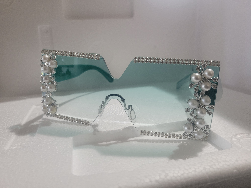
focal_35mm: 26
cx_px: 126
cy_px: 94
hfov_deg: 67.3
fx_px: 189
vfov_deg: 53.1
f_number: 1.8
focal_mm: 5.4
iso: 250
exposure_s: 1/40
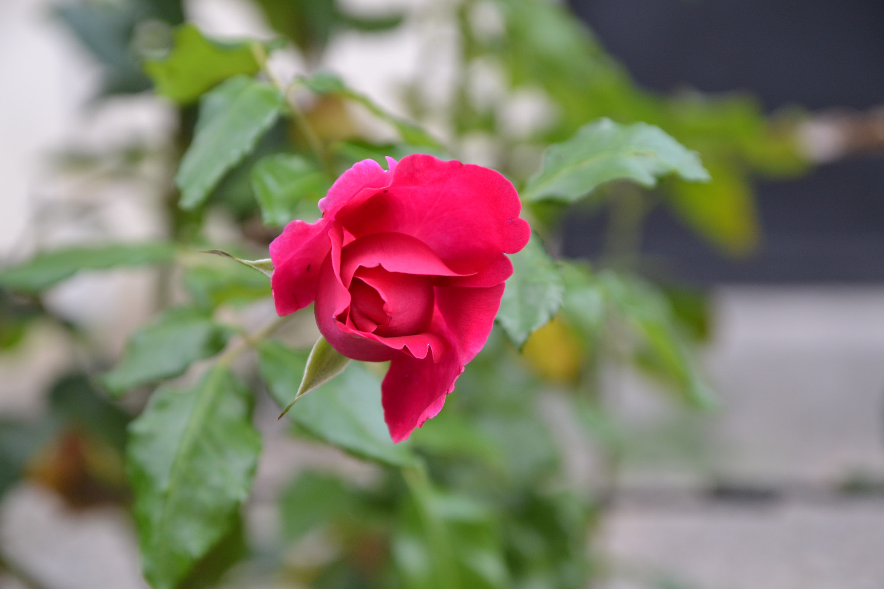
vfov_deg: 13.0
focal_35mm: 105
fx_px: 2578
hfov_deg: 19.5
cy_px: 294
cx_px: 442
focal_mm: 70
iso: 400
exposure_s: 1/80
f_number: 4.5
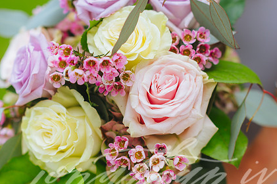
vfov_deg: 11.7
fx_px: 900
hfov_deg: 17.5
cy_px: 101
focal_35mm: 117
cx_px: 159
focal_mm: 85
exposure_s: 1/2500
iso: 200
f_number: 2
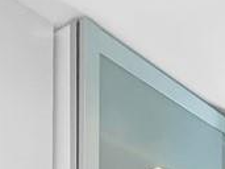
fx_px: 546
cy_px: 354
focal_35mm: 84
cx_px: 39
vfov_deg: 14.2
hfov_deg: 22.9
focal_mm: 2.22
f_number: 2.2
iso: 100
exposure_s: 1/60
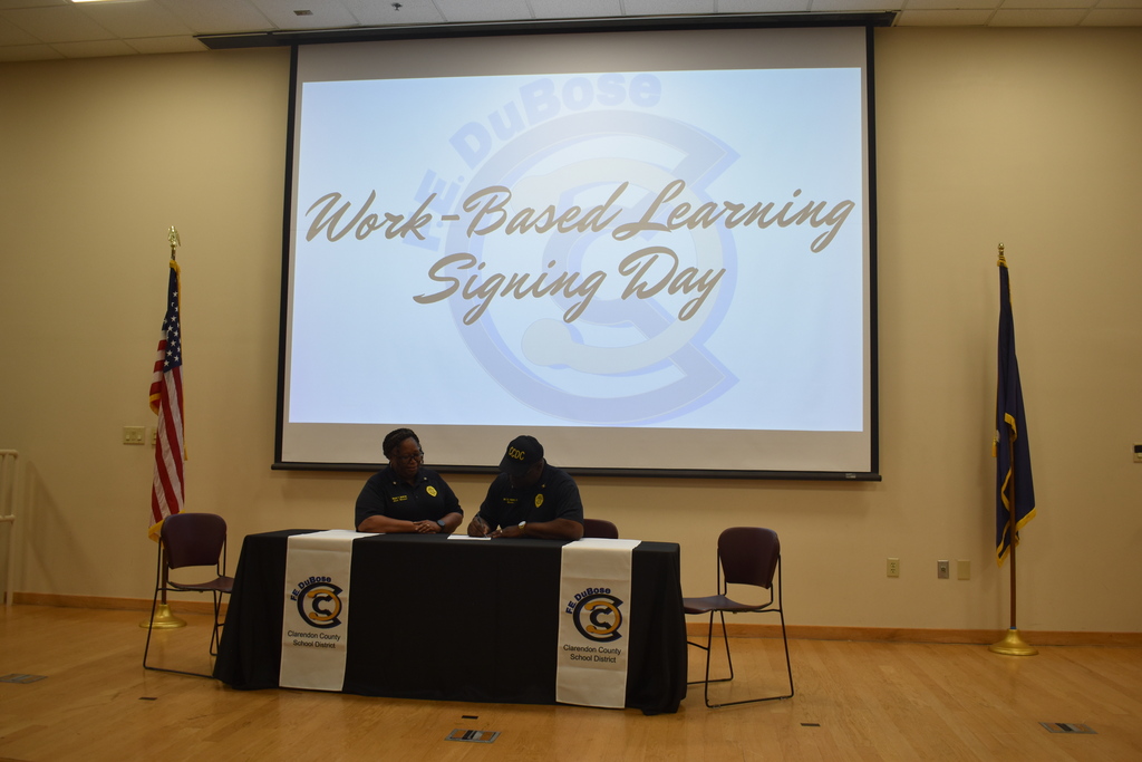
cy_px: 381
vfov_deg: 41.7
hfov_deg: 59.5
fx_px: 999
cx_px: 571
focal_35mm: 32
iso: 400
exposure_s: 1/80
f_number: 4.5
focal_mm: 21
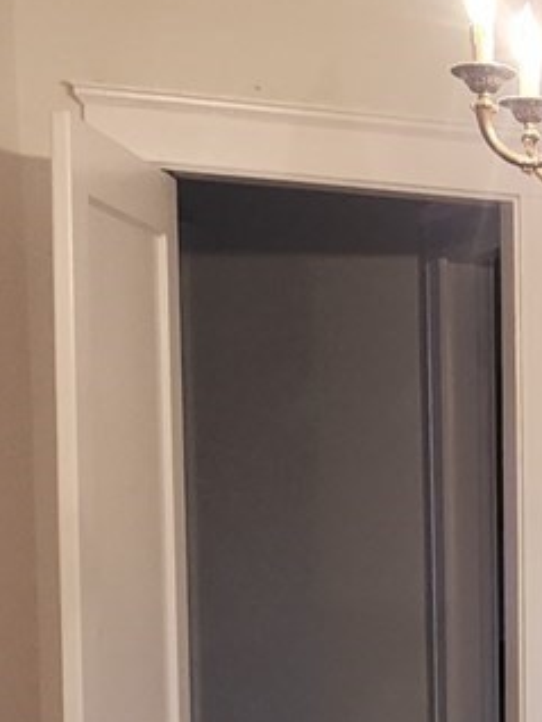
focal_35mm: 111
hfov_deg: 12.7
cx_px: 814
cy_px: 786
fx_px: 2314
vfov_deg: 17.2
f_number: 1.8
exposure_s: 1/60
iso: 125
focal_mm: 6.4
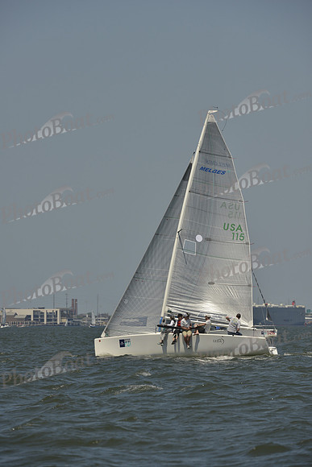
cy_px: 234
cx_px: 156
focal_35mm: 300
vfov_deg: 6.9
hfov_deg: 4.6
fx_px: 3897
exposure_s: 1/1250
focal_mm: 300
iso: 200
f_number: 8
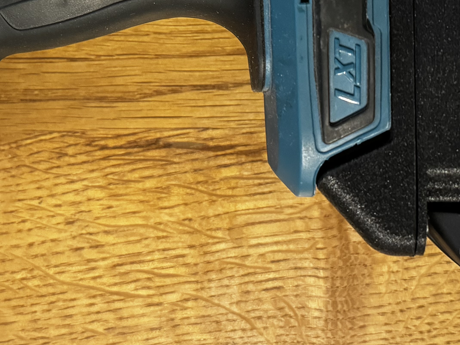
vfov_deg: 22.4
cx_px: 146
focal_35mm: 64
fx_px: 851
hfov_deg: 30.0
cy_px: 31
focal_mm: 6.86
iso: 800
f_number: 1.78
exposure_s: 1/33
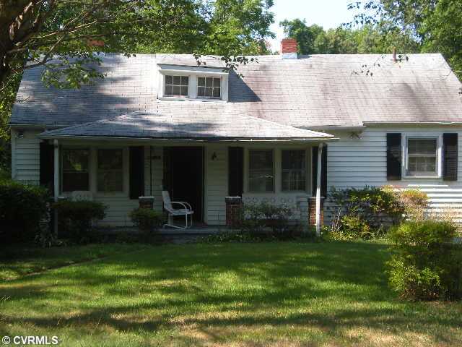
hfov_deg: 26.3
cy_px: 174
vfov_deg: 19.9
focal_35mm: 74
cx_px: 231
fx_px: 988
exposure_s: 1/147
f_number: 4.6
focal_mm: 12.3
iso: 64
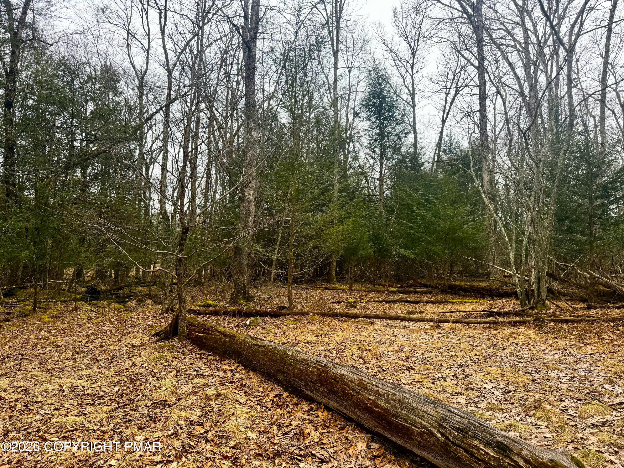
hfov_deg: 71.6
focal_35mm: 24
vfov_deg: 56.8
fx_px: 433
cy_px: 234
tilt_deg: +3.4
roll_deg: +0.4
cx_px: 312
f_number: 1.78
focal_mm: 6.76
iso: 100
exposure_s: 1/1271
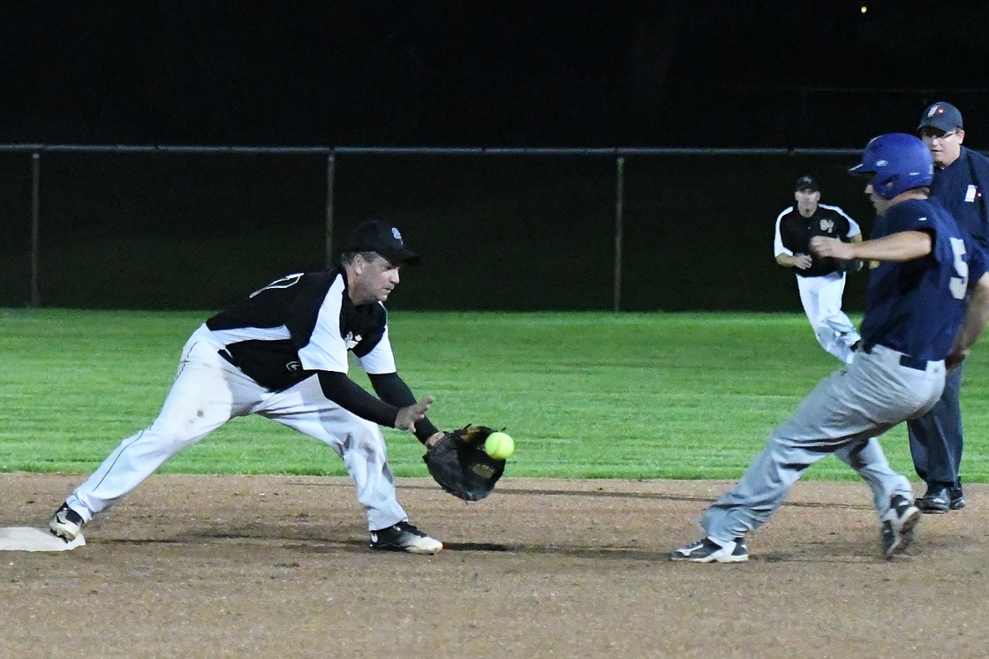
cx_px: 494
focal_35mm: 105
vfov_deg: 13.0
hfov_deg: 19.5
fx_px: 2885
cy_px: 330
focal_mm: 70
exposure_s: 1/800
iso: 11400
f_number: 2.8
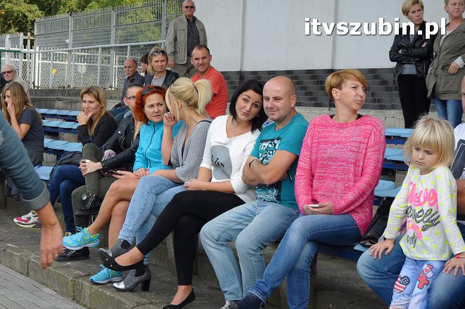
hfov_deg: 23.9
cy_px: 167
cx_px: 213
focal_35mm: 85
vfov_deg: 16.0
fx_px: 1097
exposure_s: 1/400
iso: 640
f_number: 10
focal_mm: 52
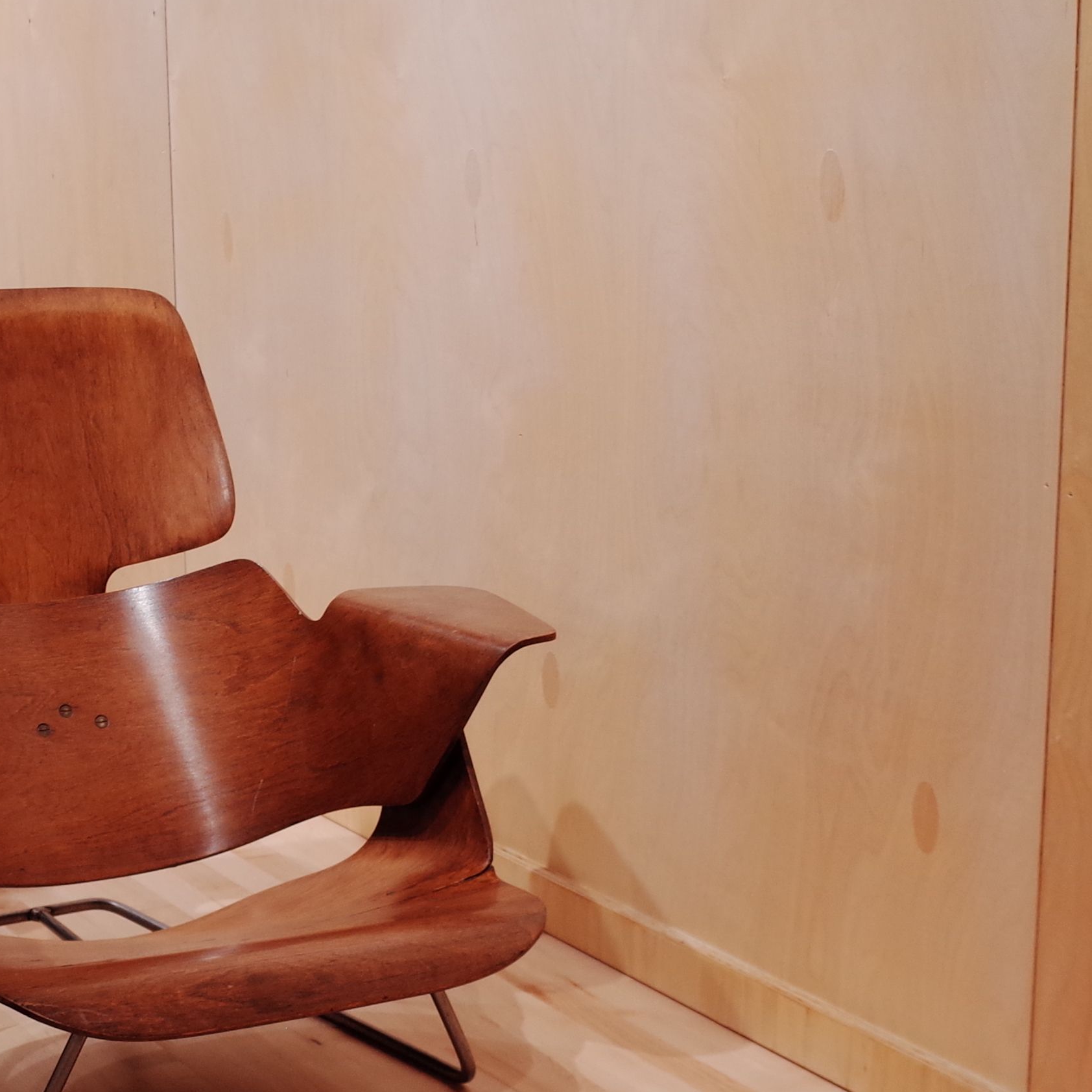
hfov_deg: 24.9
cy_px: 611
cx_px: 377
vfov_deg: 25.0
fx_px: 2463
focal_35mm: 69
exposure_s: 1/90
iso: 400
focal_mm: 18.3
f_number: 2.8
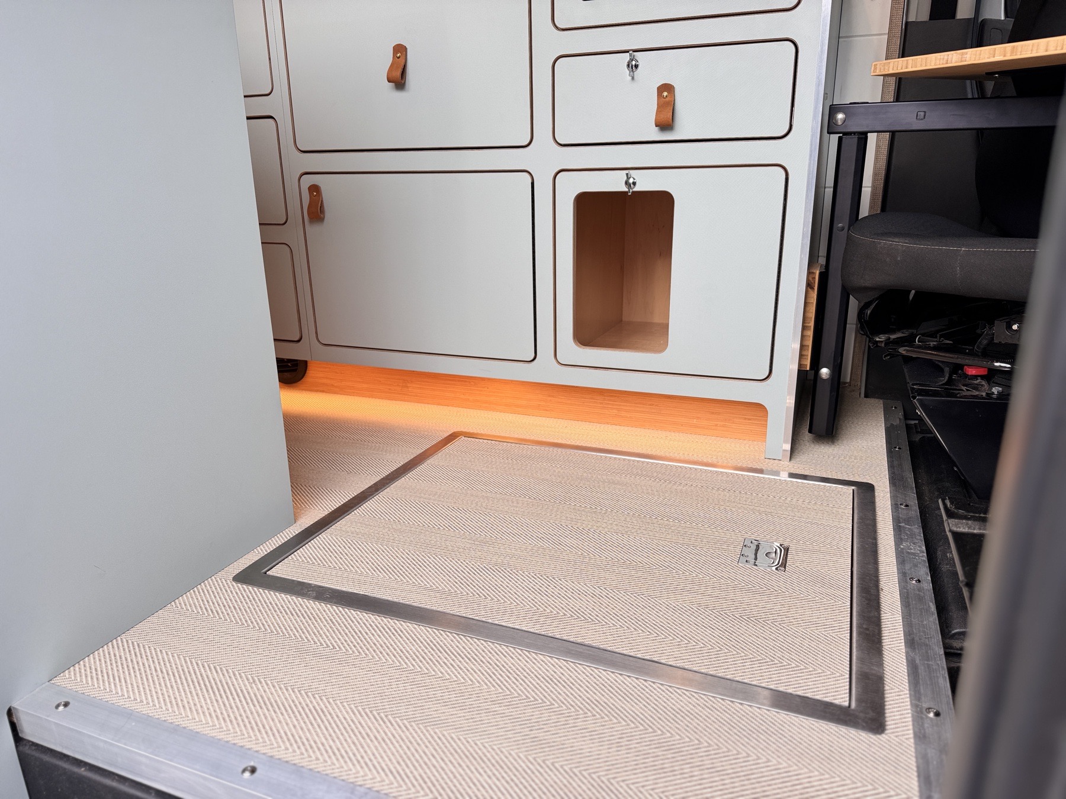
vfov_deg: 56.8
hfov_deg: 71.6
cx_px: 533
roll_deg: +2.2
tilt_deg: -16.7
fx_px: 739
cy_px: 400
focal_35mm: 24
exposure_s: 1/257
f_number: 1.78
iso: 64
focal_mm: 6.76
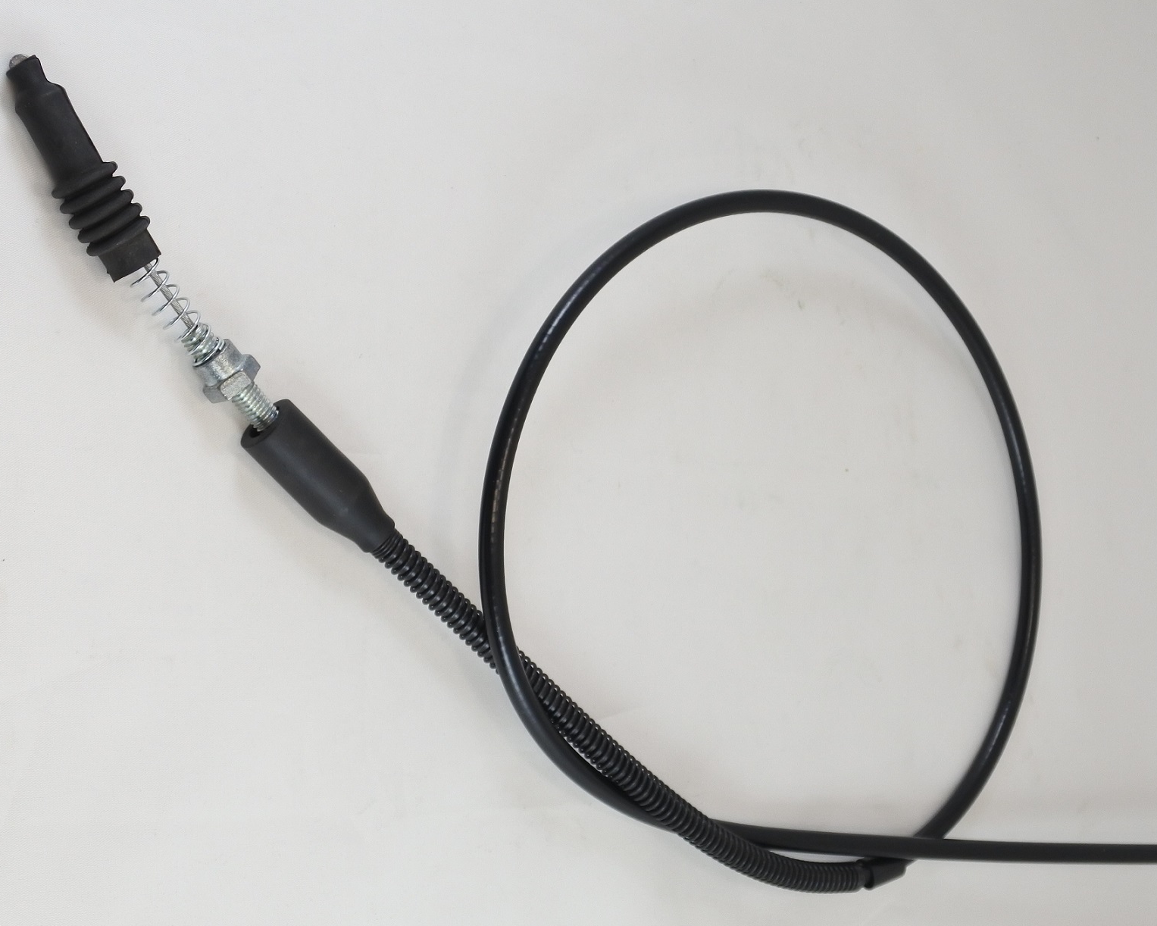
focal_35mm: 49
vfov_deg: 30.8
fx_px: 1678
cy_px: 466
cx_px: 621
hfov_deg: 38.0
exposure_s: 1/125
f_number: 4.5
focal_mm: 16.1
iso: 400
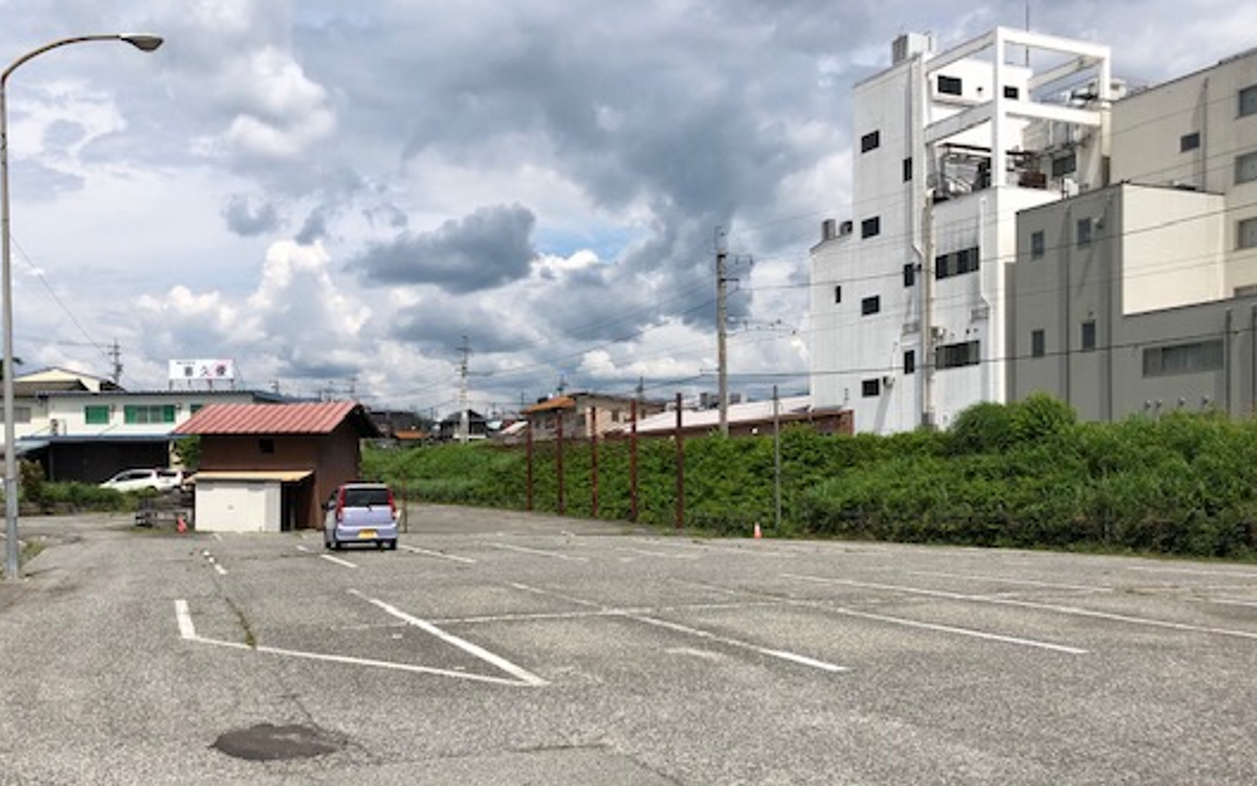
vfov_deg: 35.0
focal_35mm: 36
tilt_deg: -0.8
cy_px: 514
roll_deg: +0.3
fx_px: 1233
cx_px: 588
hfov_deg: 54.0
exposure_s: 1/3745
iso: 20
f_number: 1.8
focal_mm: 4
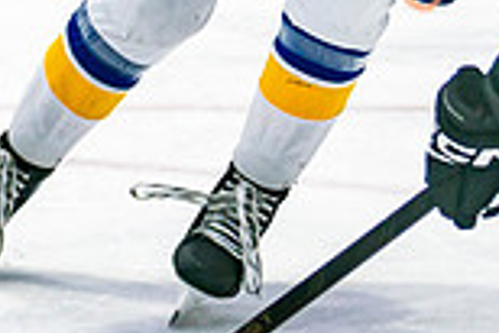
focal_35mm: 632
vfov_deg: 2.2
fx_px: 8768
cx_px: 281
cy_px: -321
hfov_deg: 3.3
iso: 500
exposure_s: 1/640
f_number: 2.8
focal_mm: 102
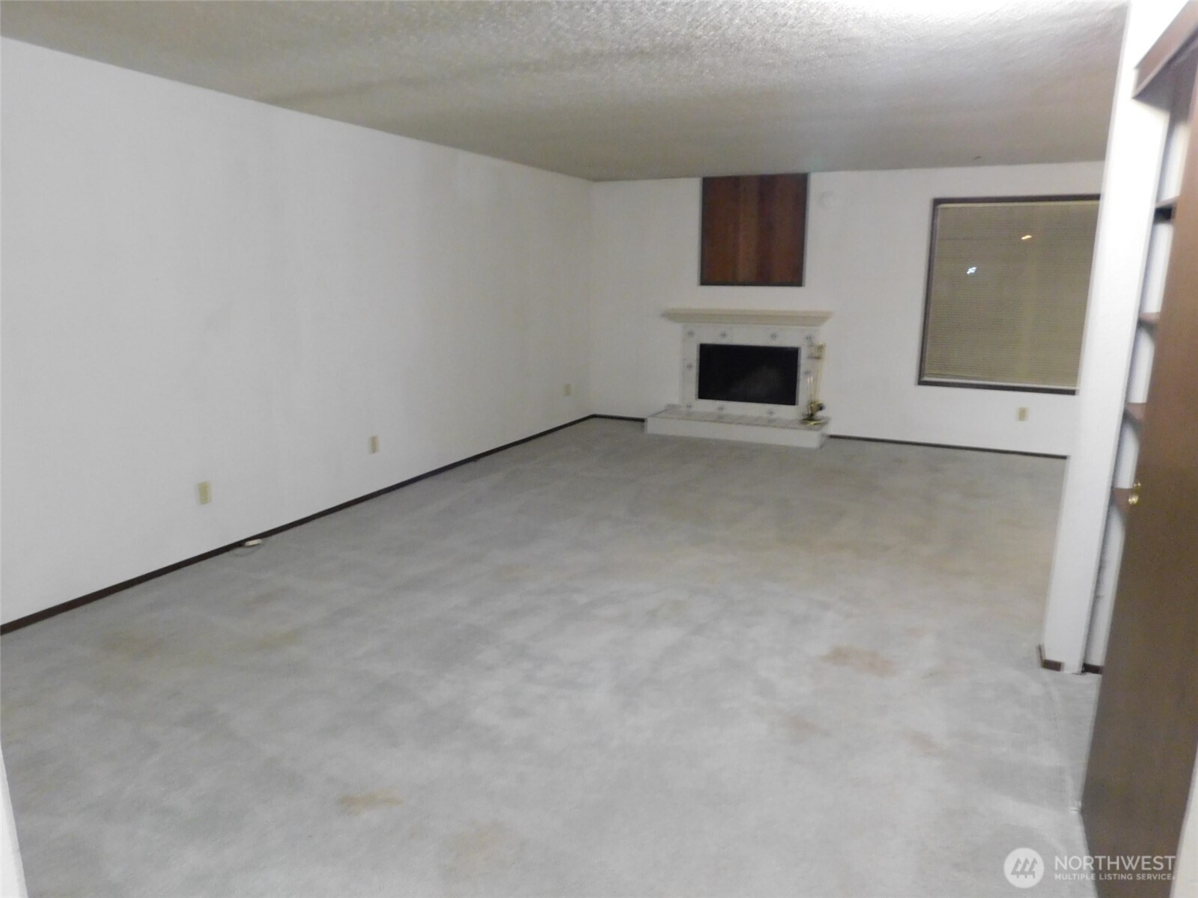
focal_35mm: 23
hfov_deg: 73.9
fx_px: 796
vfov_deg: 58.9
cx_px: 599
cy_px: 449
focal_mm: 4
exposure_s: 1/8
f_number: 3
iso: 450
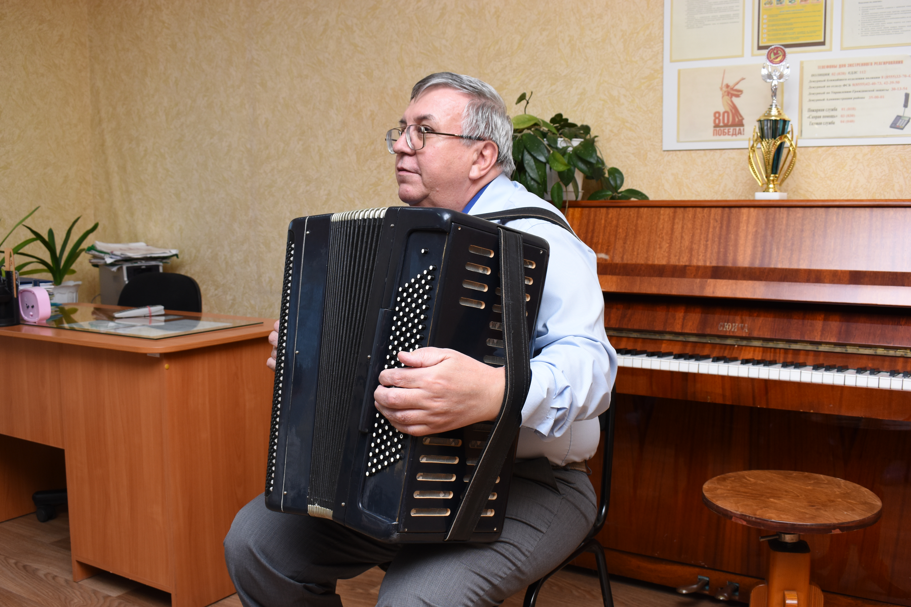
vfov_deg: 36.9
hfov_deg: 53.1
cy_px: 304
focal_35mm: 36
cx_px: 456
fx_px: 911
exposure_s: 1/160
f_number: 5.6
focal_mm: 24
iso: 400
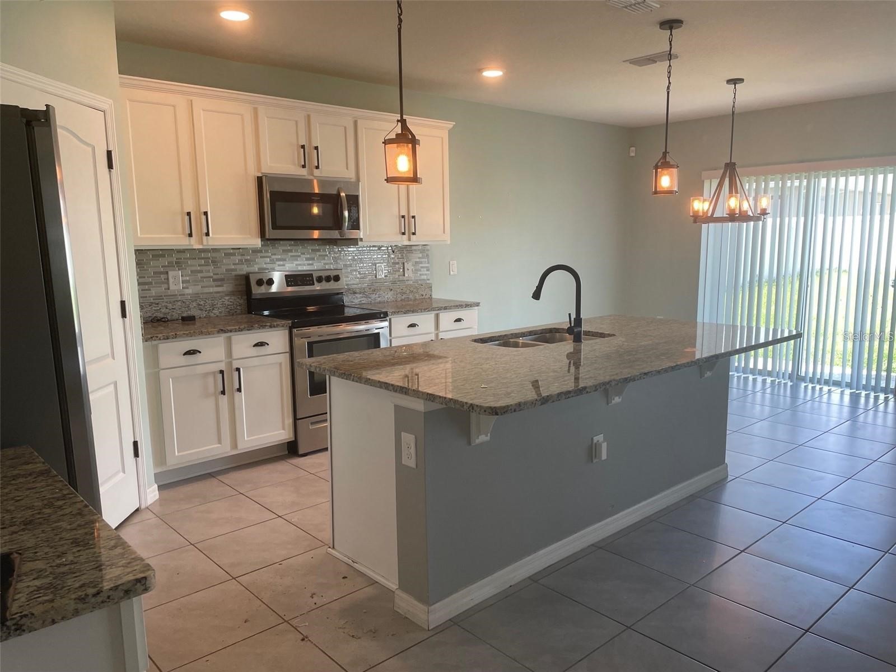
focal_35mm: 26
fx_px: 673
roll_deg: +0.6
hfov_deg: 67.3
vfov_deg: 53.1
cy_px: 336
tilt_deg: -8.9
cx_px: 448
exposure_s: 1/120
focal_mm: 4.2
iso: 64
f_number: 1.6
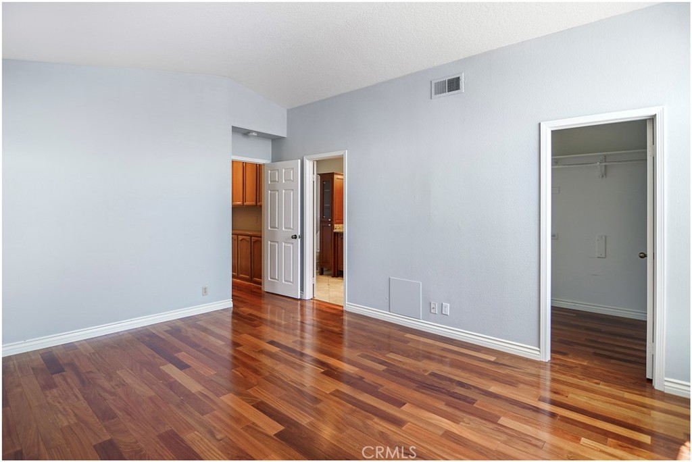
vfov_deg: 72.1
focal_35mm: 16
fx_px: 317
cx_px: 346
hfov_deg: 94.9
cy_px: 231
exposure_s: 1/25
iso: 100
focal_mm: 11
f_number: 2.8
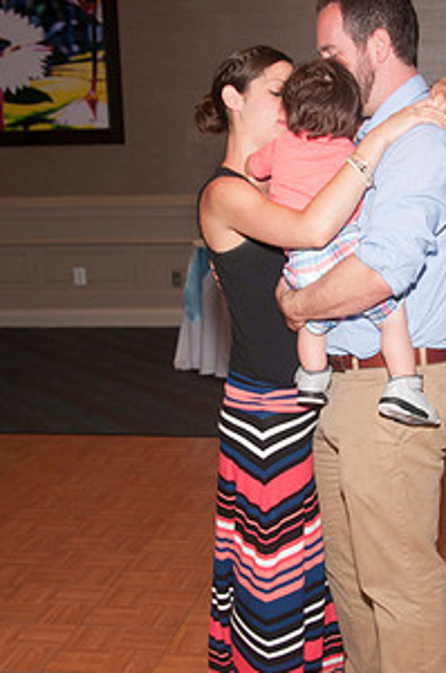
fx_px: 1175
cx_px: 310
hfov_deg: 21.4
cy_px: 339
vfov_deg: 31.9
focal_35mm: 63
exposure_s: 1/60
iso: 400
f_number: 5.6
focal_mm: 28
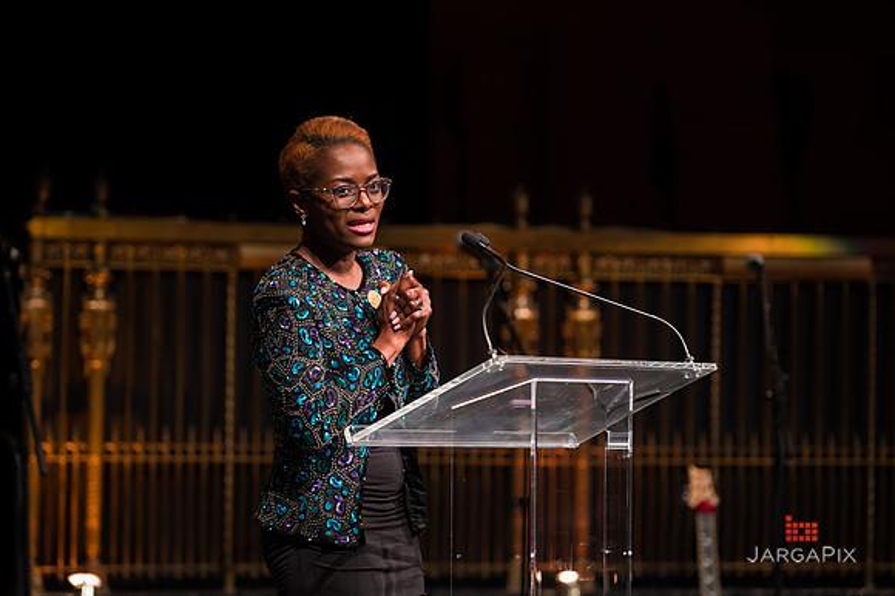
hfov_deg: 13.7
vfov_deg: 9.1
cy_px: 298
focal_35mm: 150
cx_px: 448
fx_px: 3727
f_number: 3.2
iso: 1600
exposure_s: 1/200
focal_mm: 150
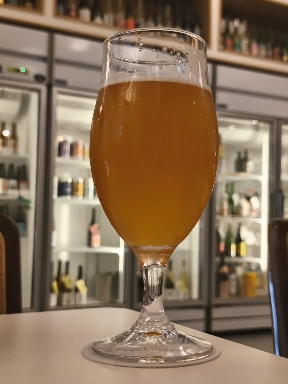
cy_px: 192
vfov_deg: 41.2
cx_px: 144
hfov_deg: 31.5
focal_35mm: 46
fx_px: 510
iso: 320
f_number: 1.65
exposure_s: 1/120
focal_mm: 6.18
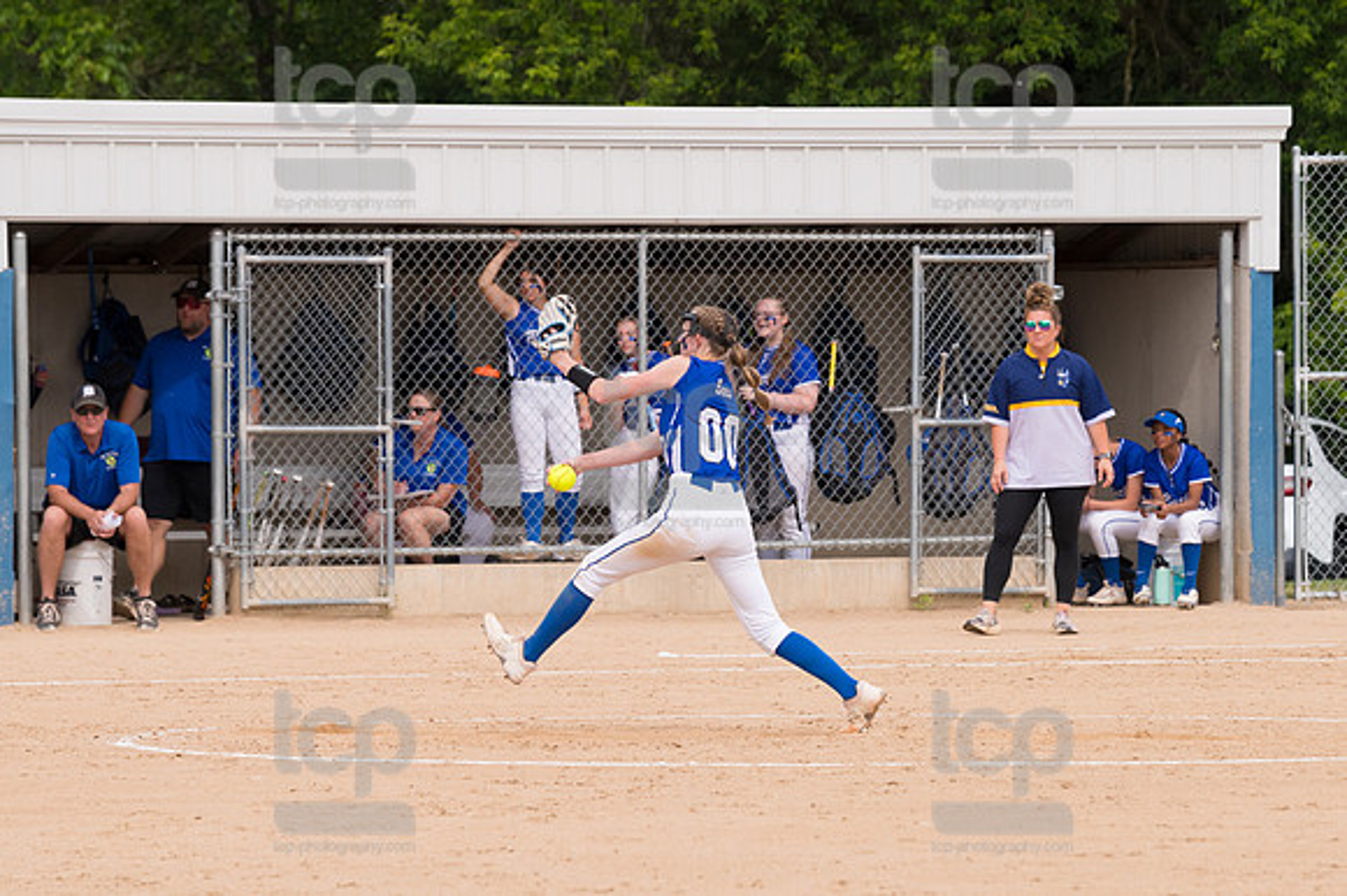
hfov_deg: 6.9
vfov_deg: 4.6
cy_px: 448
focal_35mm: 300
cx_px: 674
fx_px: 11218
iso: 320
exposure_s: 1/1600
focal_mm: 200
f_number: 5.6
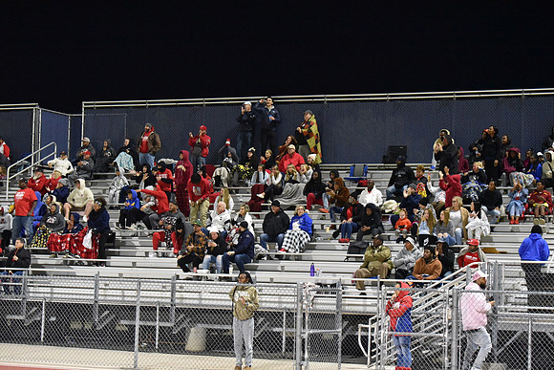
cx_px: 277
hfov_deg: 24.8
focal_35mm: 82
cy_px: 185
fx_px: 1262
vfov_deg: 16.7
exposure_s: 1/160
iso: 10000
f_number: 2.8
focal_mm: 82
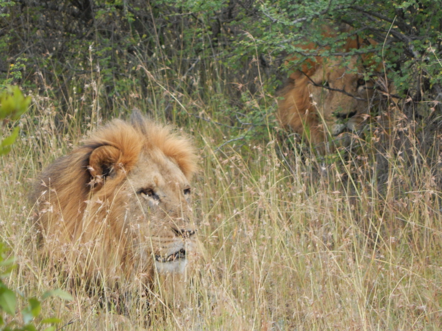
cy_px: 166
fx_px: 9768
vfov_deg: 1.9
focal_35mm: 765
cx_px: 221
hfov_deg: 2.6
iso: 400
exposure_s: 1/125
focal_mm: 136
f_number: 5.9
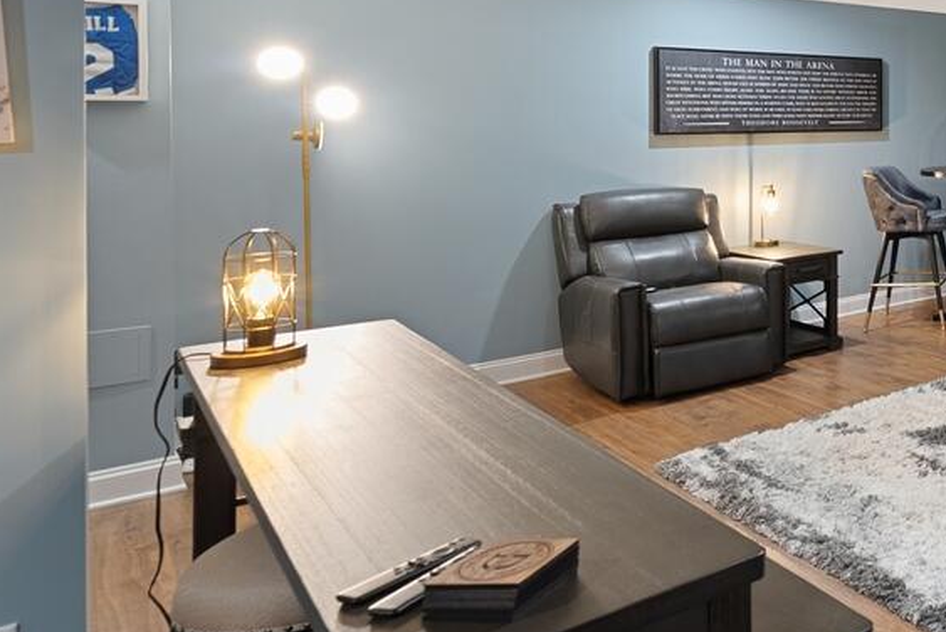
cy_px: 148
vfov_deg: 39.9
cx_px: 1169
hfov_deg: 39.4
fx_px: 841
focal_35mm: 32
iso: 200
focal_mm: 12
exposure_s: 2.5
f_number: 7.1
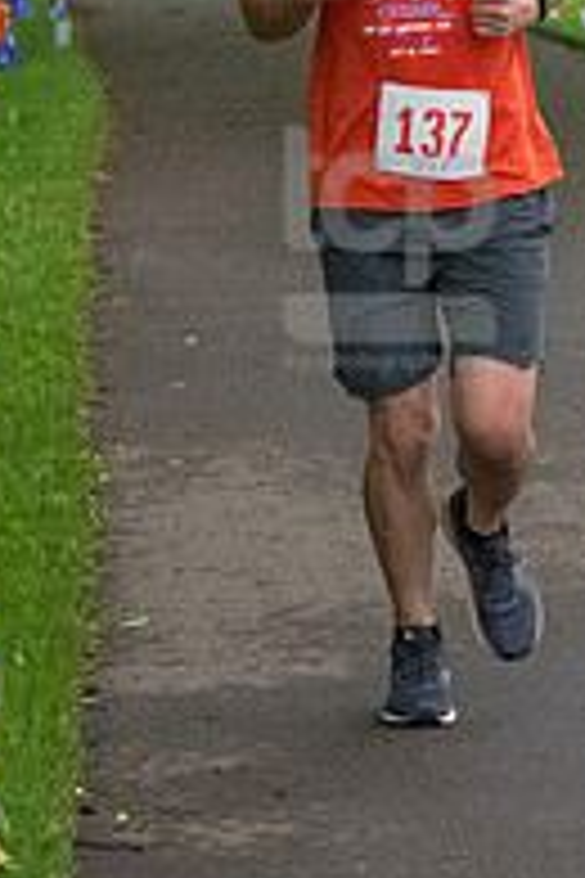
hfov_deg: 5.0
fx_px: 6751
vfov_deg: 7.4
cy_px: 248
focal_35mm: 277
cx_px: 389
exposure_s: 1/1250
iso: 6400
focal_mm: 80
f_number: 5.6
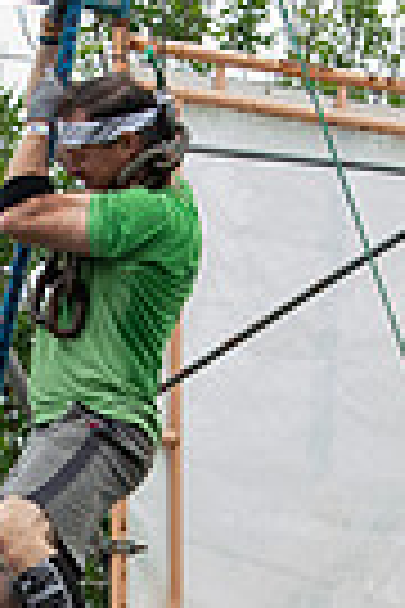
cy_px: 622
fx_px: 6311
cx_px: 4
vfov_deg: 5.5
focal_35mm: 374
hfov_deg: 3.7
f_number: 5.6
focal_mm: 75
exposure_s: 1/800
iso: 1250
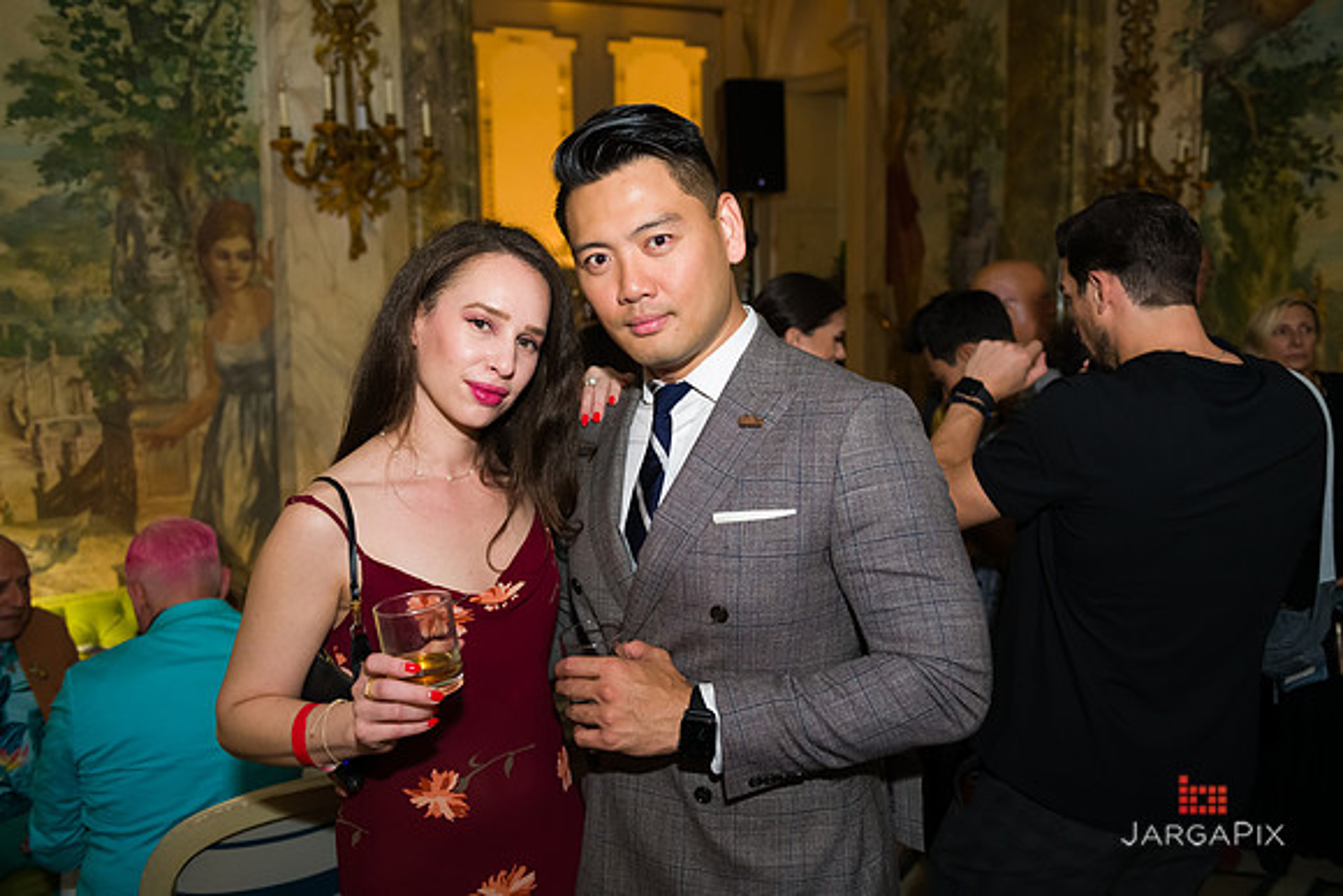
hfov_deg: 67.4
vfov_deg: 48.0
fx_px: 1007
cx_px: 672
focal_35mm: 27
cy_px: 448
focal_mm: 27
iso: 3200
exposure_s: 1/100
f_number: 3.2
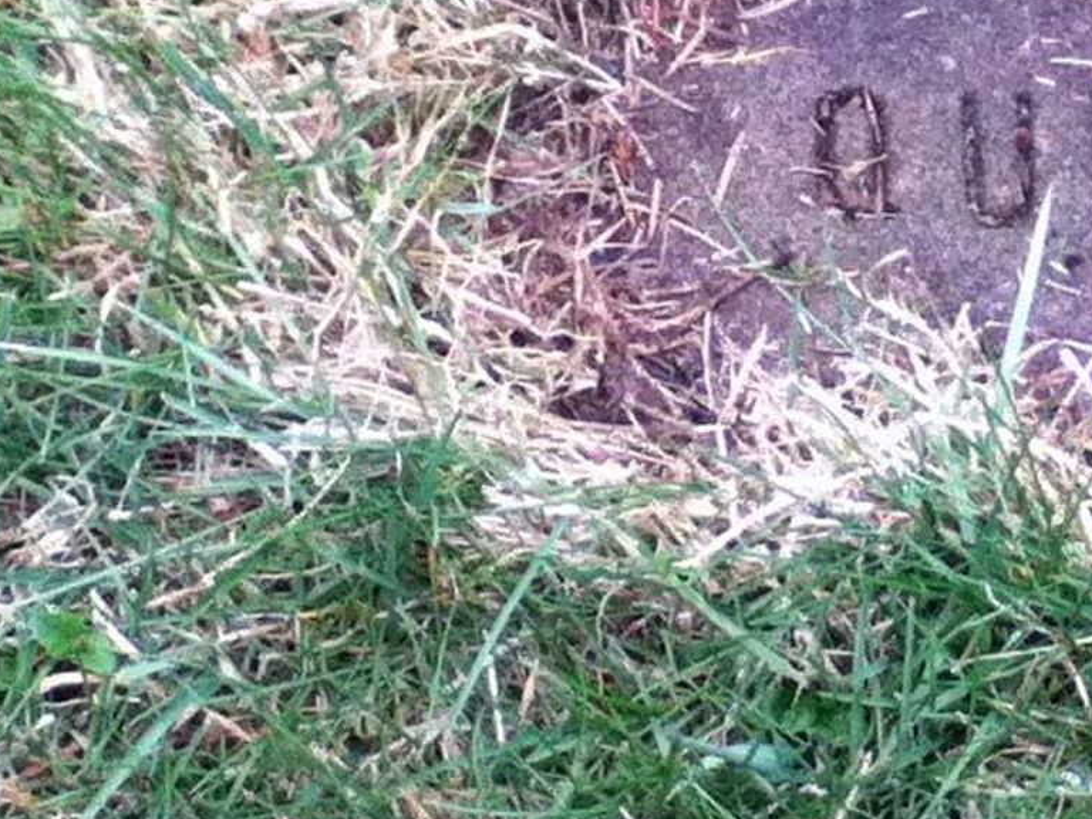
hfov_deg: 31.5
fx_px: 1893
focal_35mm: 60
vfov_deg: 23.8
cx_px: 835
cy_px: 101
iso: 80
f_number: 2.4
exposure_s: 1/202
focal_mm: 3.85
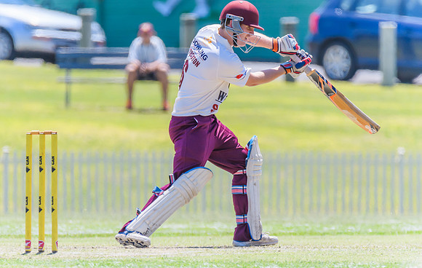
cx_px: 194
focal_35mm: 1006
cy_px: 154
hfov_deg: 2.1
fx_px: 11616
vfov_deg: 1.3
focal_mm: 600
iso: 640
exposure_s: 1/1600
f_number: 6.3
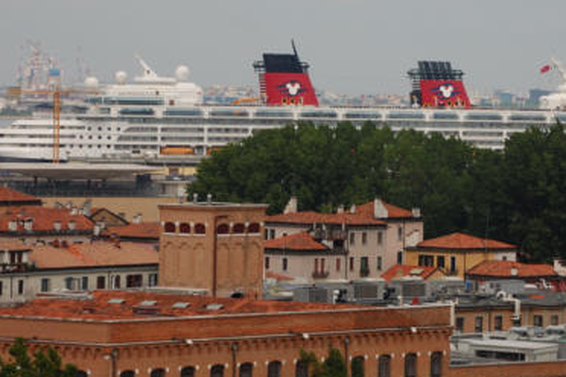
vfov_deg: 5.4
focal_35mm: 254
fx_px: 3990
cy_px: 106
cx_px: 418
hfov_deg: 8.1
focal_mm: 105
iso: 200
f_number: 16
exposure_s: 1/250
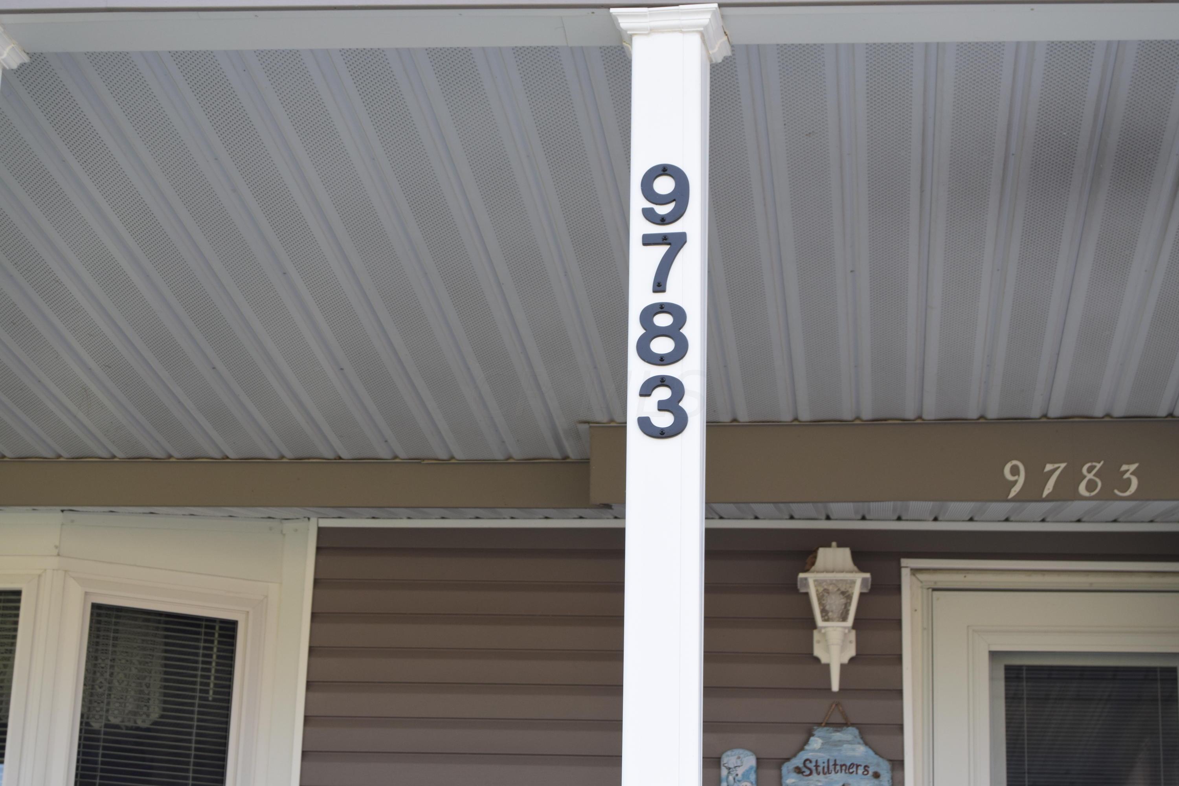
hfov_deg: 26.0
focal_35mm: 78
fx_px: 2554
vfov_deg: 17.5
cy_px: 393
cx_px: 590
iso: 400
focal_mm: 52
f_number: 8
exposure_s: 1/250
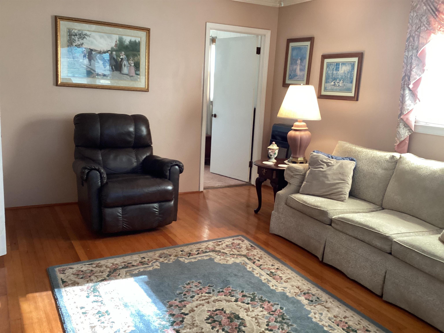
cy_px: 166
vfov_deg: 45.4
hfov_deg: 58.4
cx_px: 222
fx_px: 398
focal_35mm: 31
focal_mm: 3.3
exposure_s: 1/60
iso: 250
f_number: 2.4
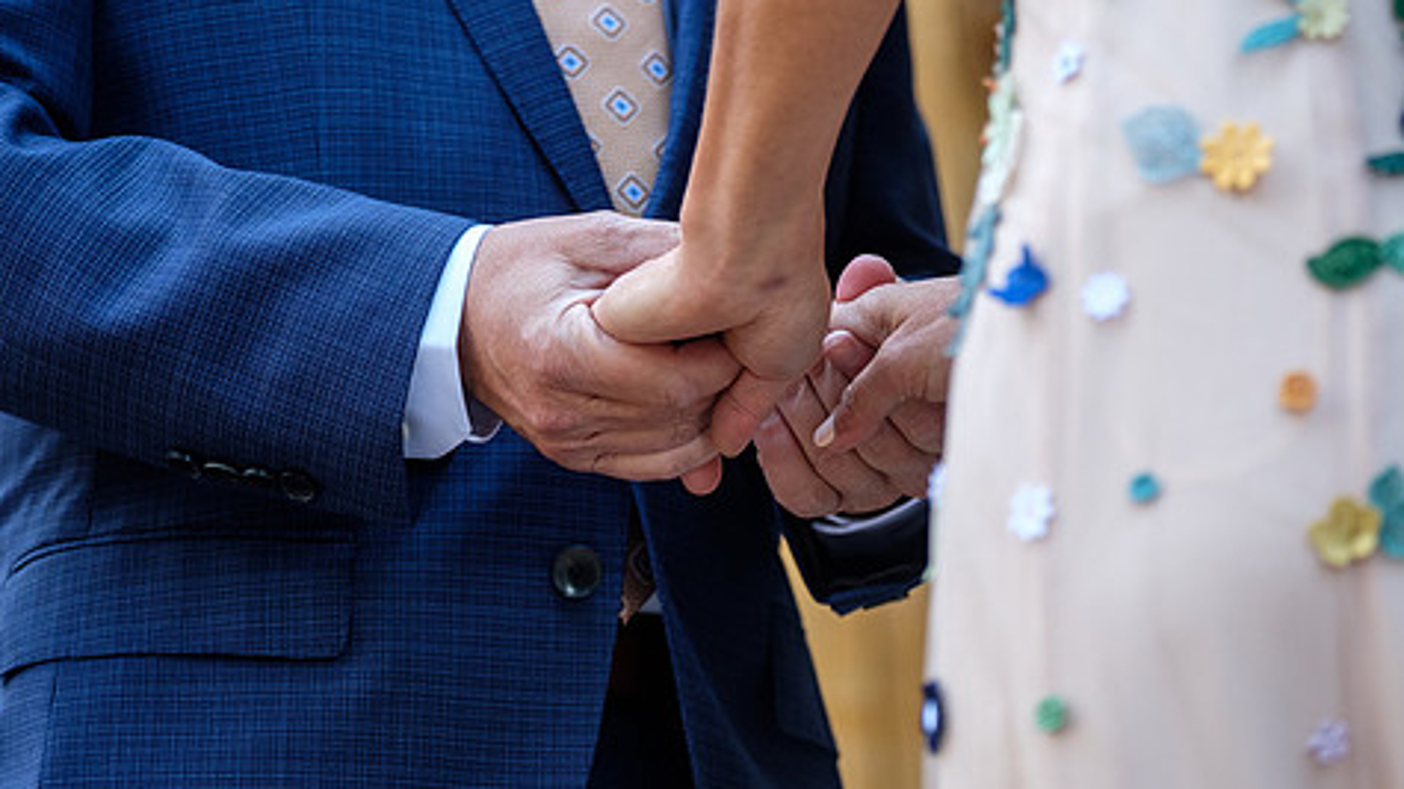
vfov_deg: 4.9
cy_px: 374
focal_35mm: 248
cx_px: 718
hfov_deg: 8.7
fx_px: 9231
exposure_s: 1/170
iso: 1000
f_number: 2.8
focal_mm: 129.2
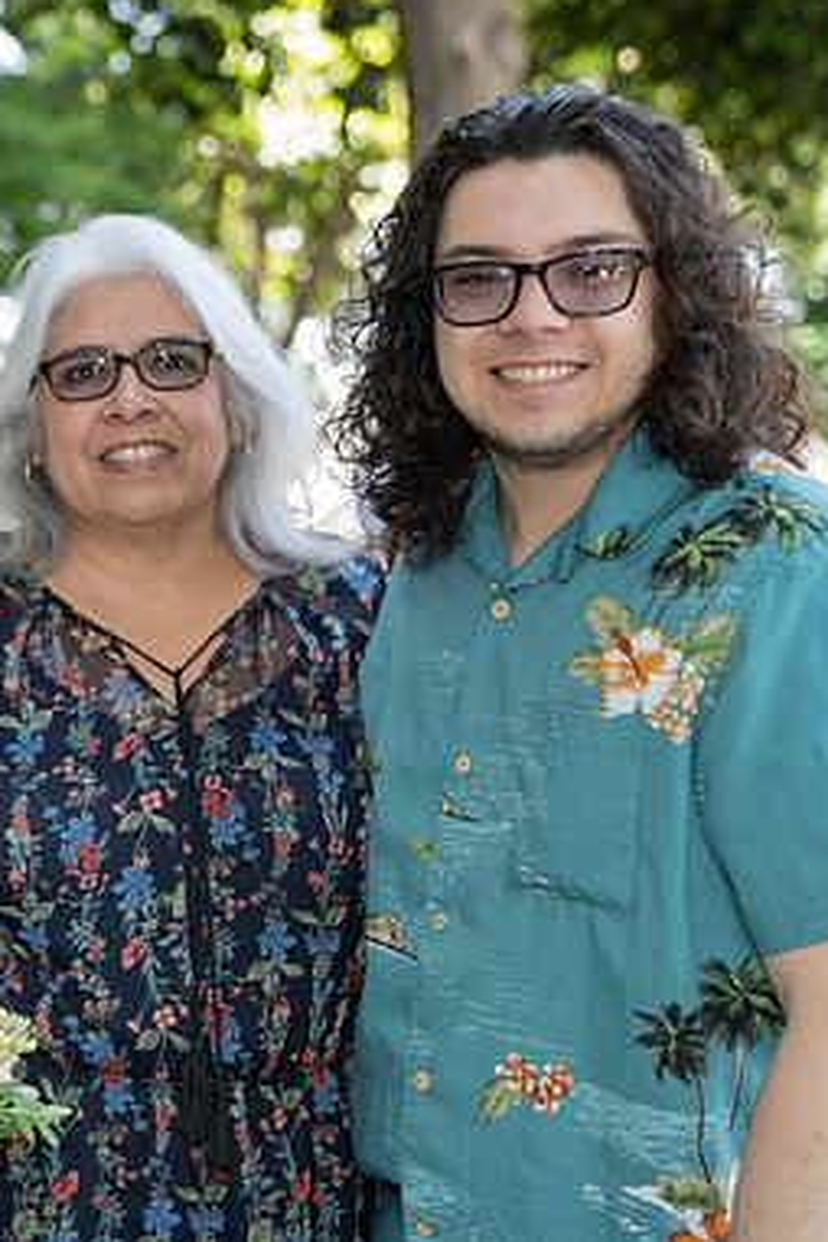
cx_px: 33
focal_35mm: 64
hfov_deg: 20.7
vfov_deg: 31.4
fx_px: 2208
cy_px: 614
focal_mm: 42
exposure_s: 1/250
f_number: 2.8
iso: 500
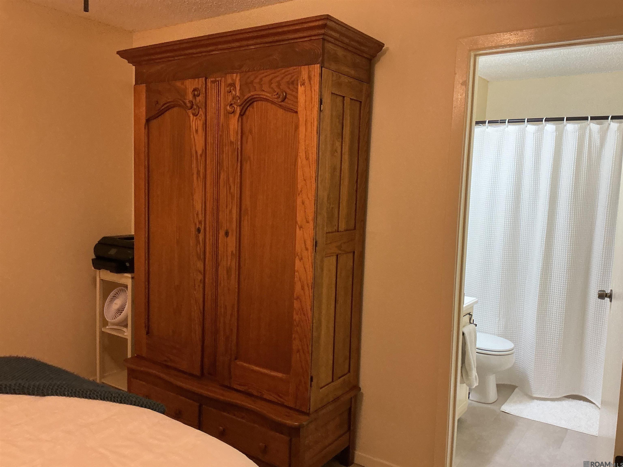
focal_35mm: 29
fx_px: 522
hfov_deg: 61.7
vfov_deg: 48.2
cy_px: 234
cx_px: 312
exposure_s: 1/60
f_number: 1.8
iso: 200
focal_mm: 3
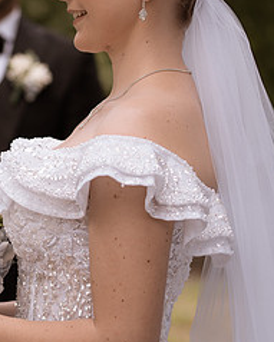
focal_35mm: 205
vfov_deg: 9.4
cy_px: 135
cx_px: -37
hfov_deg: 7.5
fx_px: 2079
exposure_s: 1/640
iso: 125
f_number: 3.2
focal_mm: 90
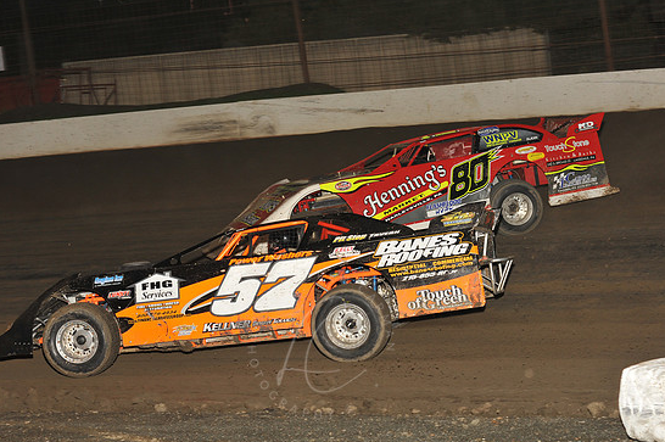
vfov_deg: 16.0
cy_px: 233
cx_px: 320
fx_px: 1569
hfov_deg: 23.9
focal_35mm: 85
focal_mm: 80
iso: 800
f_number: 7.1
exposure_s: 1/320
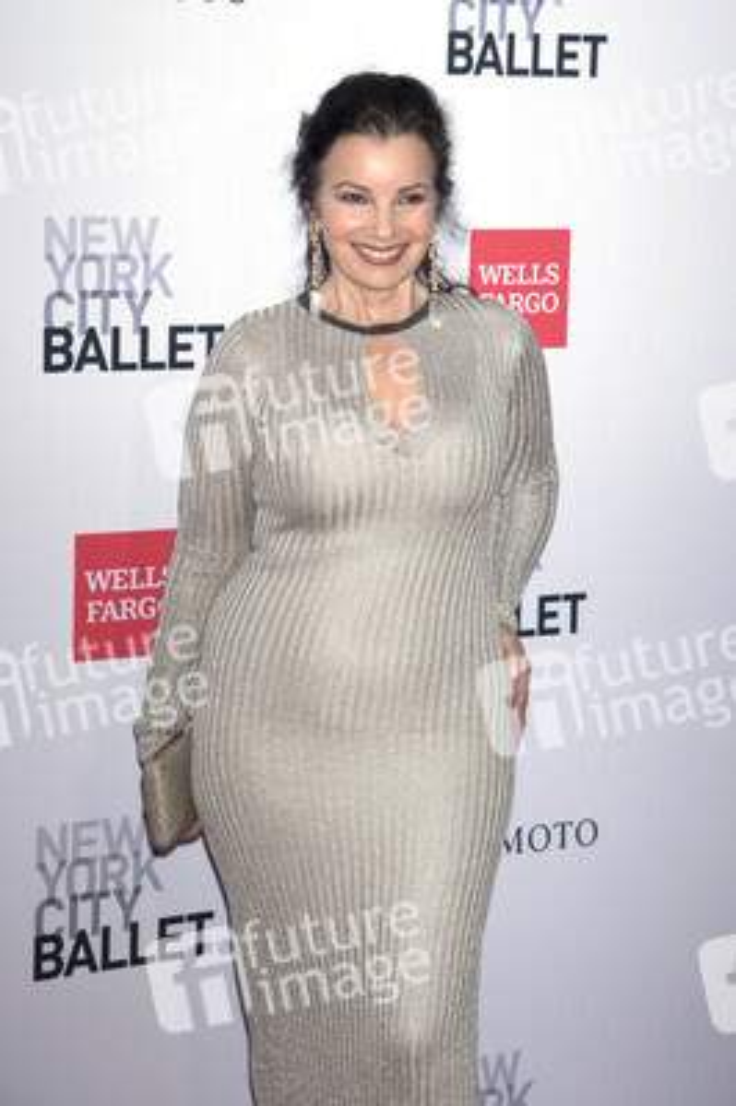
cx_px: 368
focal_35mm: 82
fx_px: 2519
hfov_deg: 16.6
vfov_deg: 24.8
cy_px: 553
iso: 640
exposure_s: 1/200
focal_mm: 82
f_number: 7.1
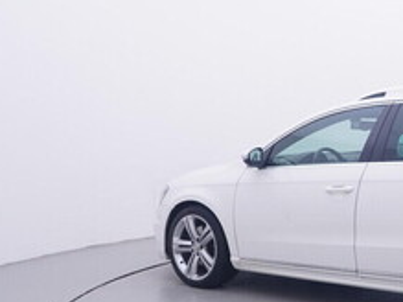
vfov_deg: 26.9
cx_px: 433
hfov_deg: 31.7
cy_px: 167
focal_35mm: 54
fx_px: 631
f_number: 5
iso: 200
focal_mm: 15
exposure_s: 1/80
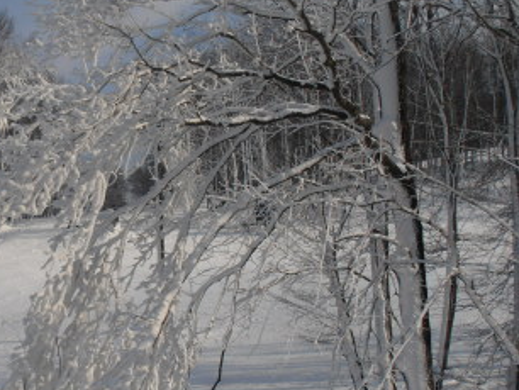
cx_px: 114
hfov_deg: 27.6
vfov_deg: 21.3
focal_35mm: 69
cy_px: 212
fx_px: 1035
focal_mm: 7.87
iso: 80
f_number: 11
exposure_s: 1/400
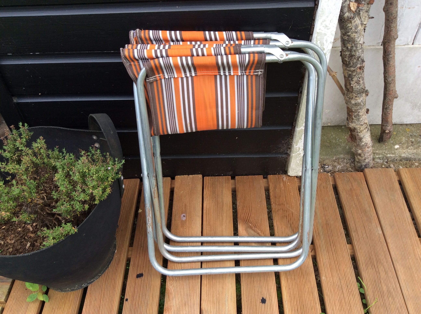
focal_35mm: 32
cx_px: 210
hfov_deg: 56.9
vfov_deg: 44.1
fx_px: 389
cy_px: 157
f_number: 2.4
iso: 32
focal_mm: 3.3
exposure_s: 1/225
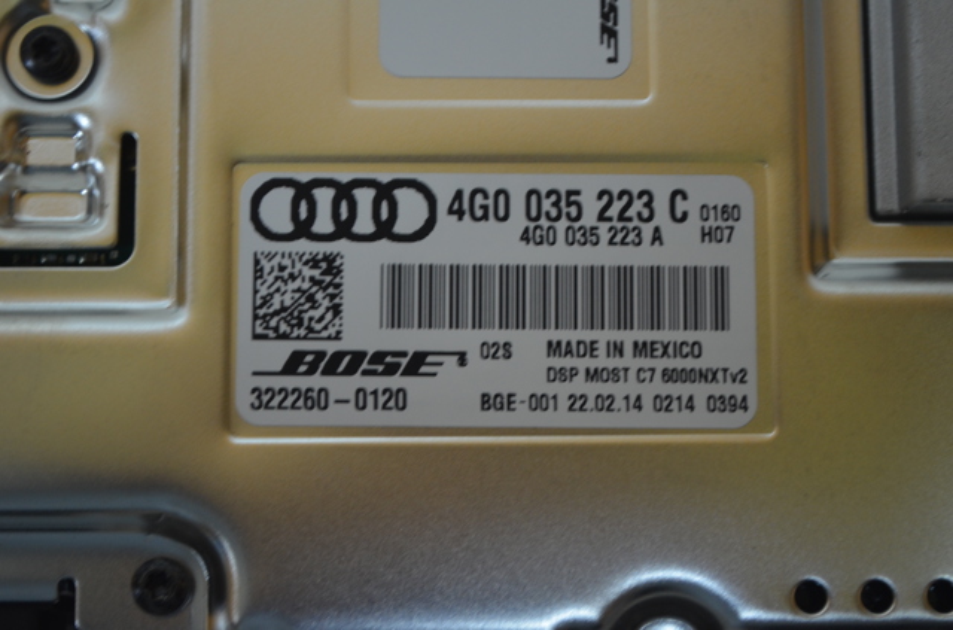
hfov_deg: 24.7
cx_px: 476
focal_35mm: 82
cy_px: 315
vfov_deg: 16.5
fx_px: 2178
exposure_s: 1/30
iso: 800
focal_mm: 55
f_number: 5.6
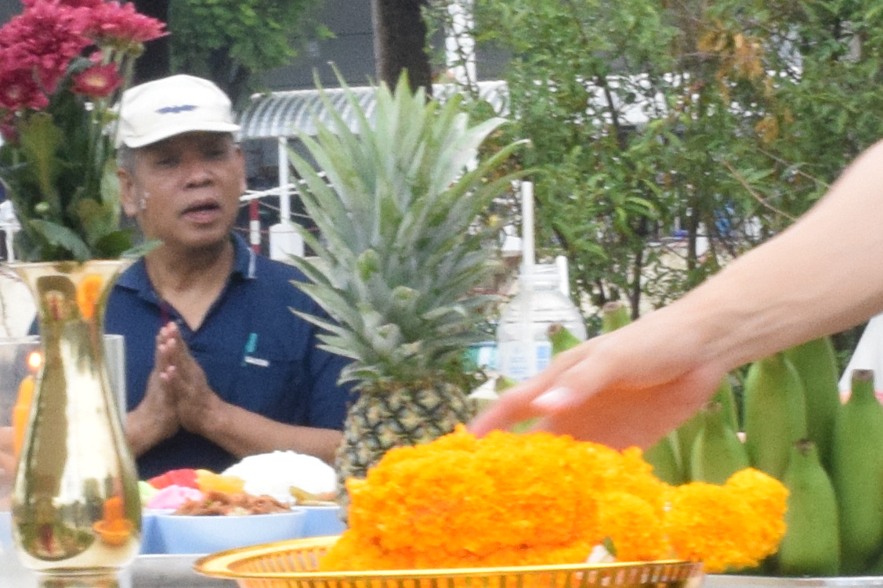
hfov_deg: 9.5
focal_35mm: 216
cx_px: 408
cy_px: 253
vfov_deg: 6.4
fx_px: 5289
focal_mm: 27
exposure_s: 1/40
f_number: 25
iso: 1600
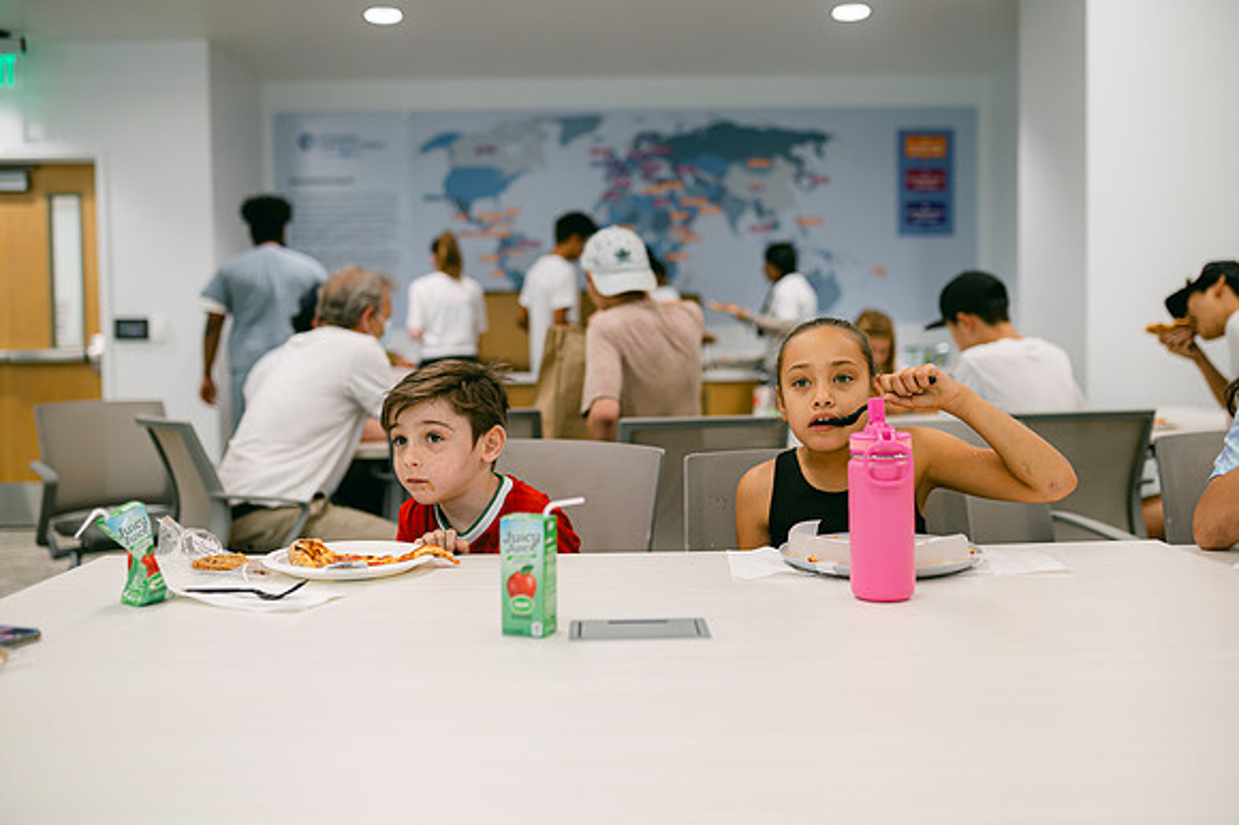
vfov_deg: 37.8
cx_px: 620
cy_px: 412
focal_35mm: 35
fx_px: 1204
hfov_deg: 54.5
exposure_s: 1/125
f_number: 2
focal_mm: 35
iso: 110
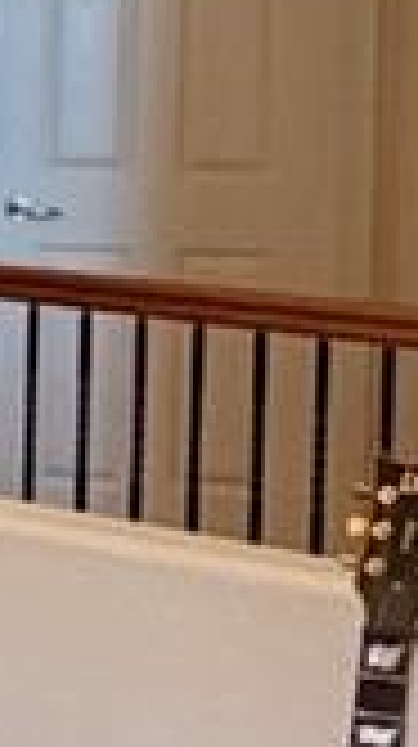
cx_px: -1182
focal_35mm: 147
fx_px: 2905
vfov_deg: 14.5
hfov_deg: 6.7
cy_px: 117
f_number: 2.2
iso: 250
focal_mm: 2.22
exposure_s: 1/60
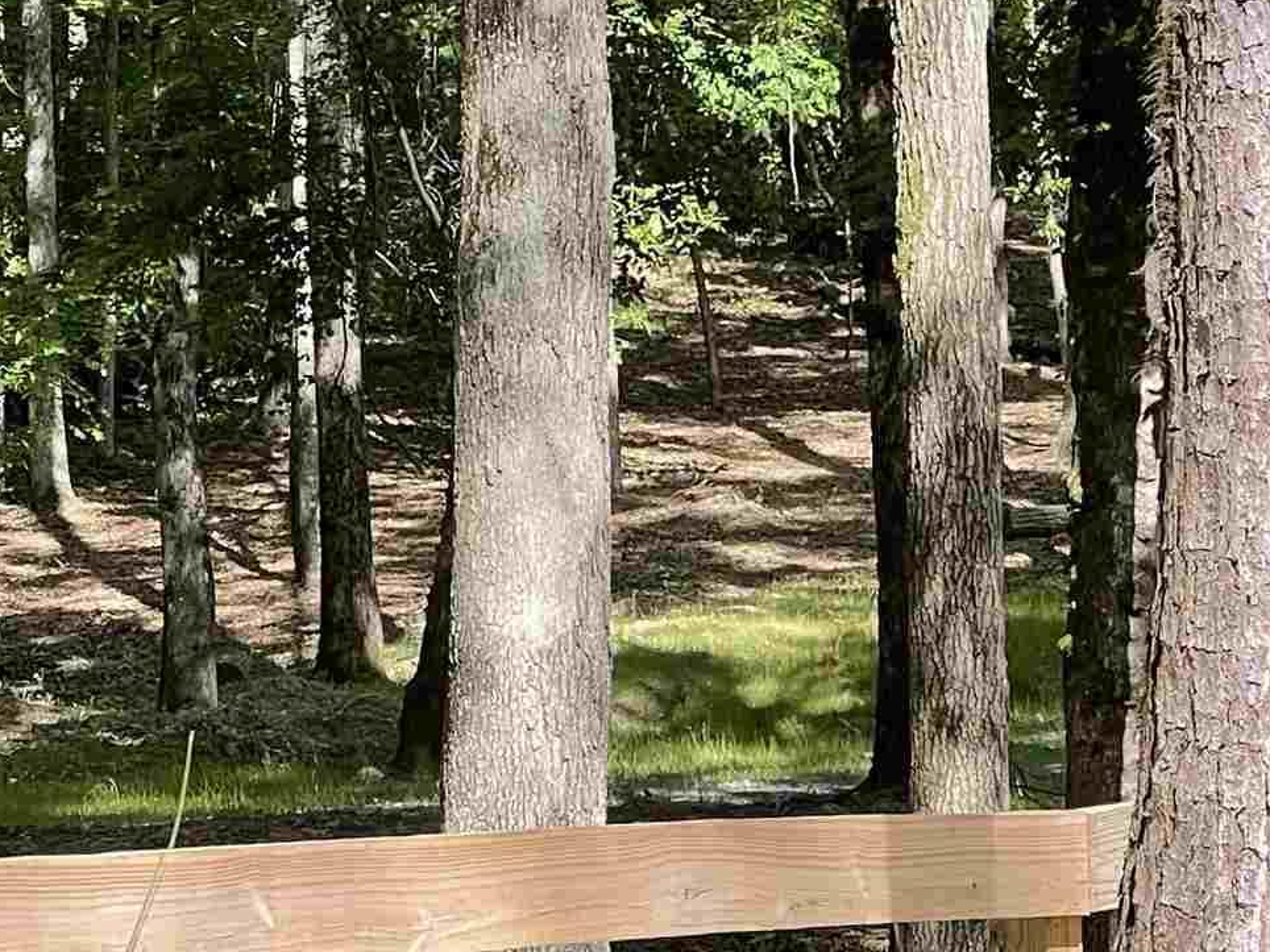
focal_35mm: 204
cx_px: 1767
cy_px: -17
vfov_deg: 7.3
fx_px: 7484
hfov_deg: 9.5
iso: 20
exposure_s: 1/155
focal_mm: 7.5
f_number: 2.2
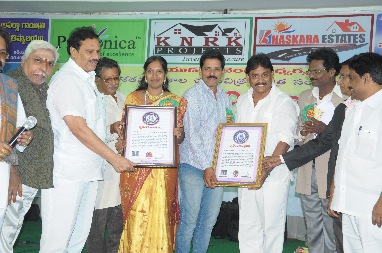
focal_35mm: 57
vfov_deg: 23.7
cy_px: 126
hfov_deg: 35.1
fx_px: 604
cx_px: 191
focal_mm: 38
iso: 500
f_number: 5.6
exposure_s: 1/125
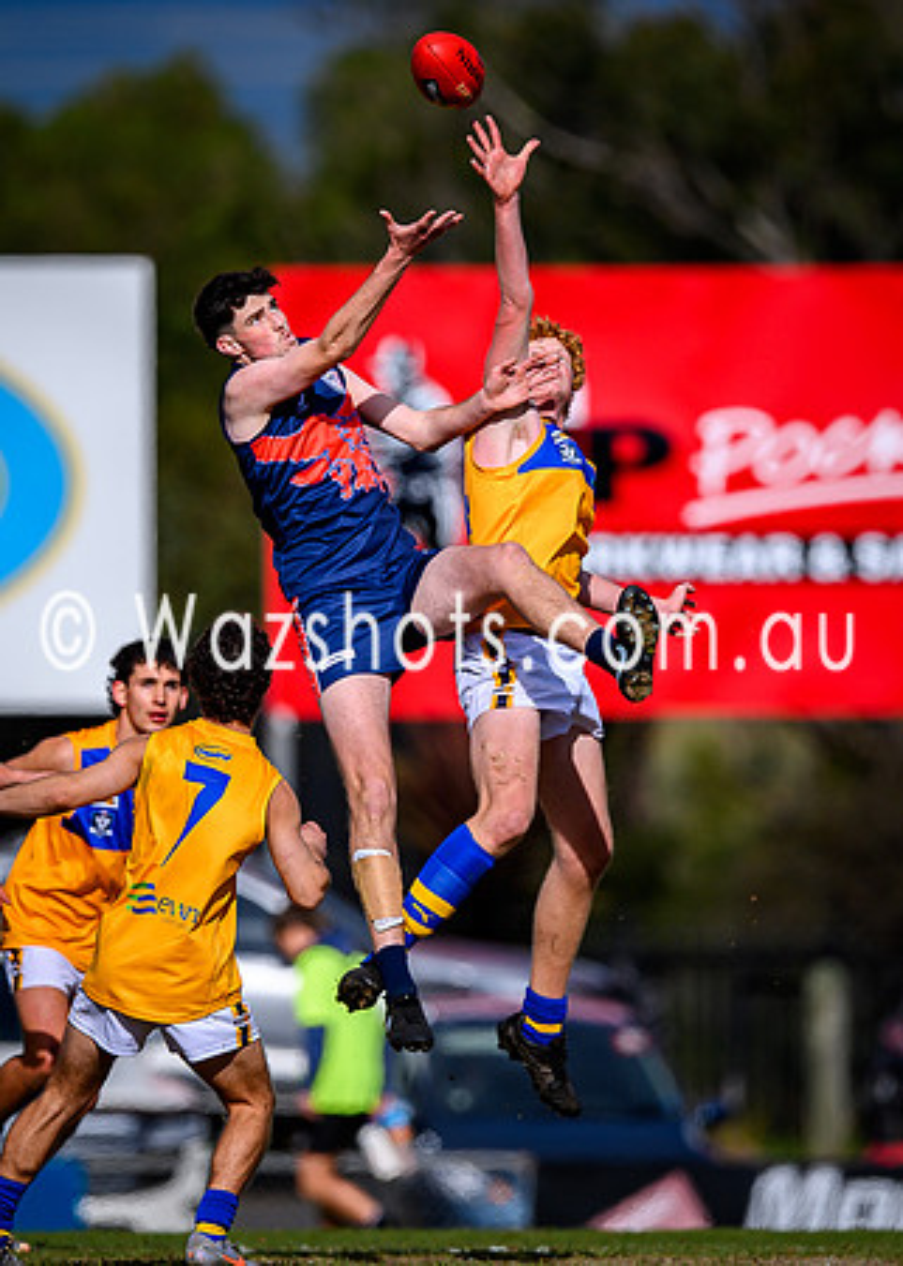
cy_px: 542
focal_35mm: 906
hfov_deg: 1.6
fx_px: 32561
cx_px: 452
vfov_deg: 2.2
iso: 110
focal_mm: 500
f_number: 4
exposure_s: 1/2500
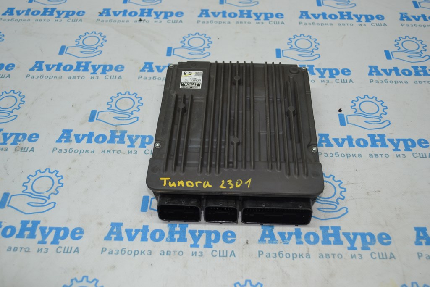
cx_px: 215
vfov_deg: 34.2
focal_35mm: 39
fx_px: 466
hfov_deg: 49.5
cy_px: 144
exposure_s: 1/125
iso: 250
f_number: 4.2
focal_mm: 26
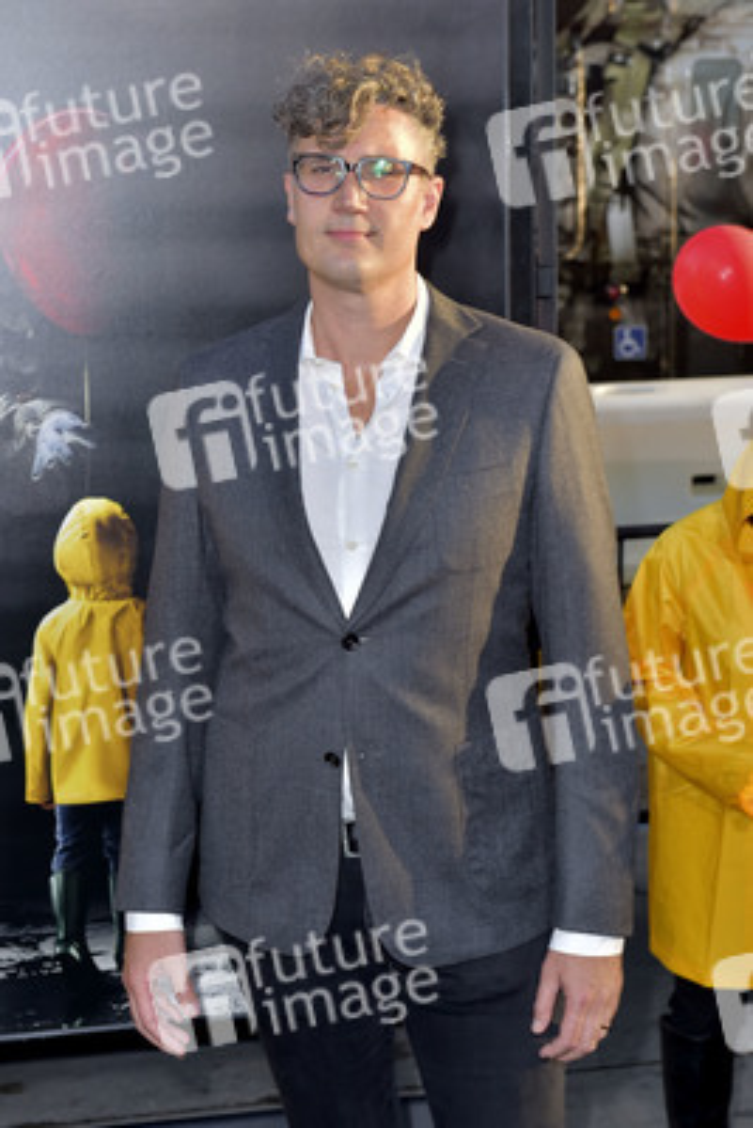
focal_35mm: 70
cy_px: 564
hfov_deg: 19.5
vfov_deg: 28.8
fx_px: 2194
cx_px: 376
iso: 500
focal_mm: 70
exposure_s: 1/250
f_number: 6.3
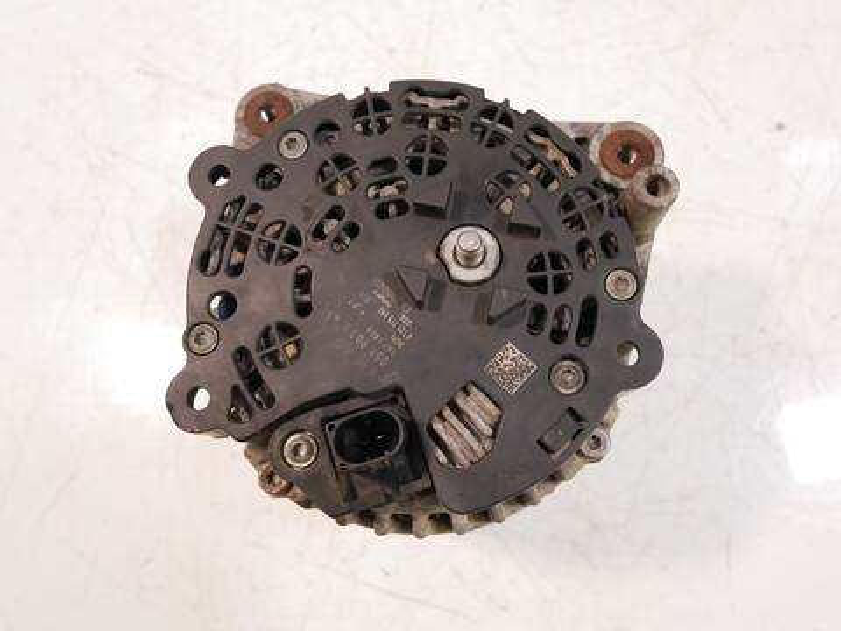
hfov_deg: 60.0
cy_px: 316
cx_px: 420
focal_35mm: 30
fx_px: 729
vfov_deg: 46.8
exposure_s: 1/125
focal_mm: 15
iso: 1600
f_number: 3.7
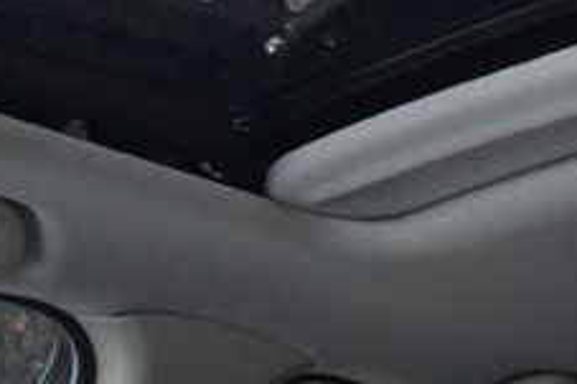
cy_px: -70
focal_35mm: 113
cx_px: 554
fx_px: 1810
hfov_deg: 17.7
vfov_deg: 11.9
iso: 3200
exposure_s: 1/125
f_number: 4
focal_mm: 27
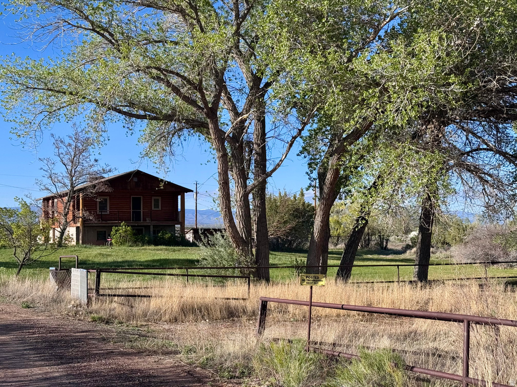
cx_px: 258
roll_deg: +1.1
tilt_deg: +2.4
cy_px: 194
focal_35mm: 48
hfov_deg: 39.7
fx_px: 717
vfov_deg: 30.3
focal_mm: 6.76
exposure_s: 1/2959
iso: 64
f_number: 1.78
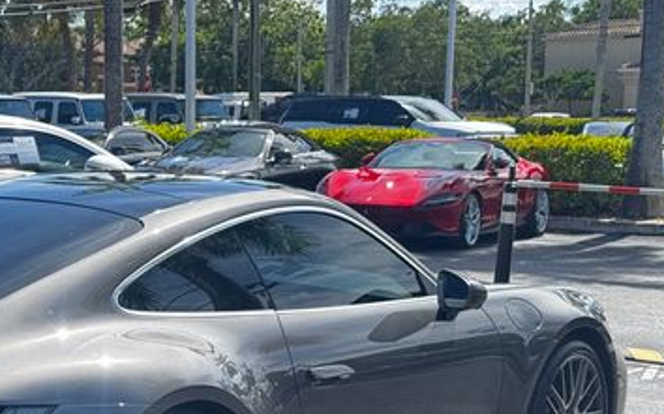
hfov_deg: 22.1
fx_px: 1664
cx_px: 84
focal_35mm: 92
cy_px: 332
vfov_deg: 14.1
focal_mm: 6.76
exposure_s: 1/588
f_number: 1.78
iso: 64
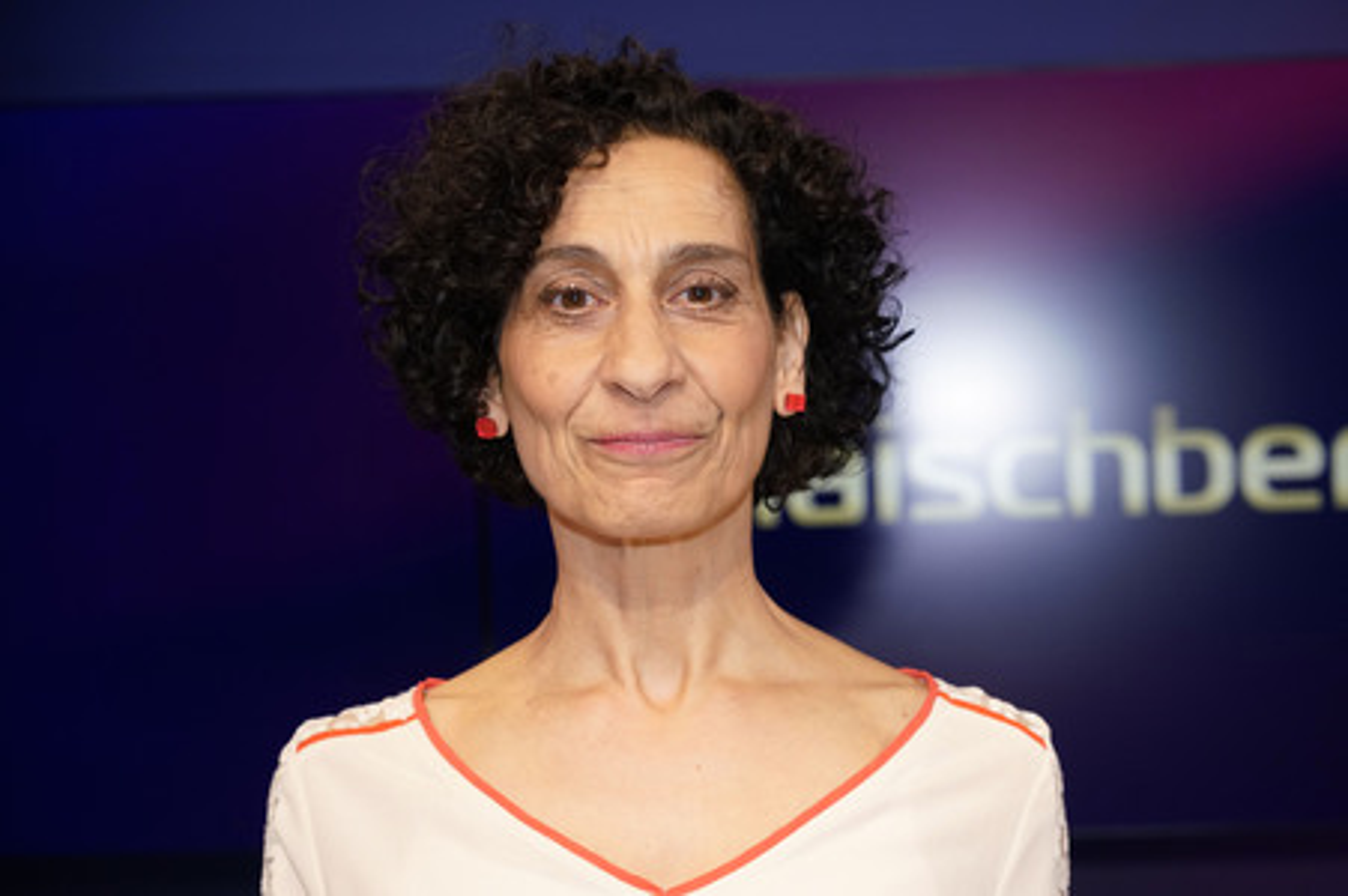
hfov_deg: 26.3
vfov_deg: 17.7
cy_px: 448
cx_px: 674
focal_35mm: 77
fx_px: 2881
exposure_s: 1/200
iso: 2000
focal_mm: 77
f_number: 5
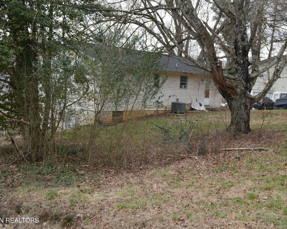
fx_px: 408
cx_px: 165
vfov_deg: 31.5
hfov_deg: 38.7
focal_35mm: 48
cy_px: 115
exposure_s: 1/125
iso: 180
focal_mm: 28
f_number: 8
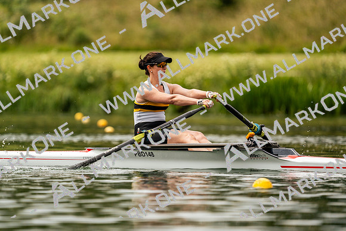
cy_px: 116
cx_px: 173
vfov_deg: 2.7
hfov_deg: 4.0
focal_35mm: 512
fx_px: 4922
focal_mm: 512
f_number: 6.3
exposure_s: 1/2000
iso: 320
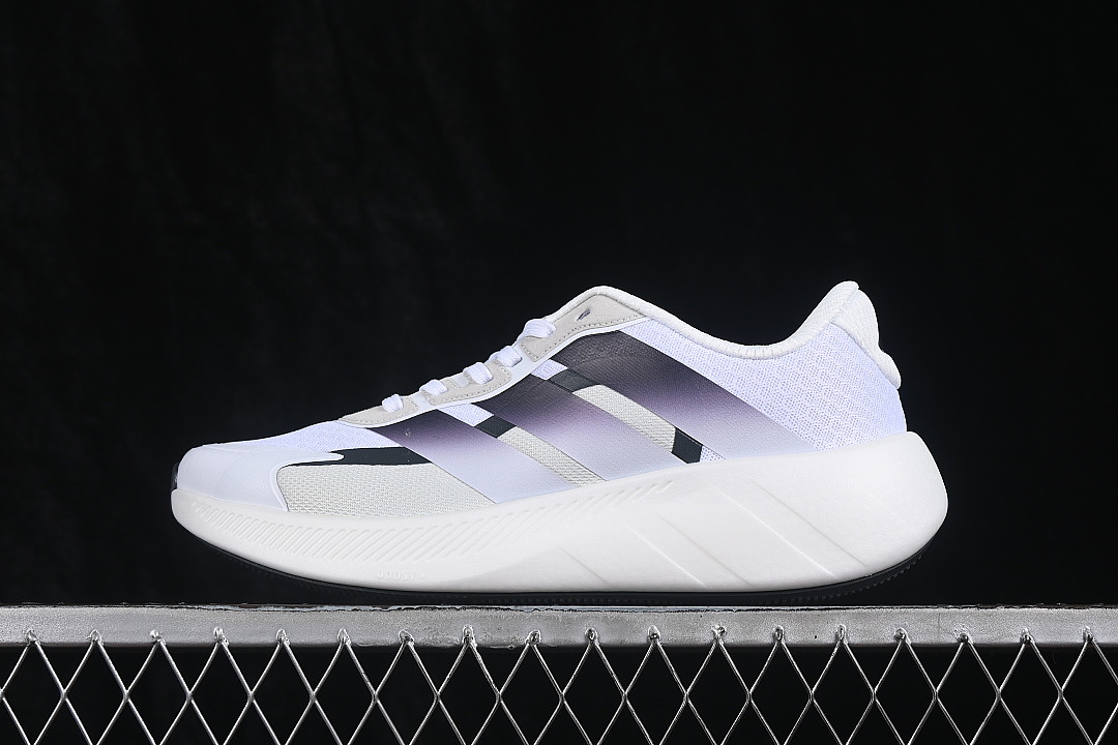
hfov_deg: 27.0
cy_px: 372
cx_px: 559
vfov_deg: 18.2
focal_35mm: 75
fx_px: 2329
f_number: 8
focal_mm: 50
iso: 160
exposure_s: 1/80
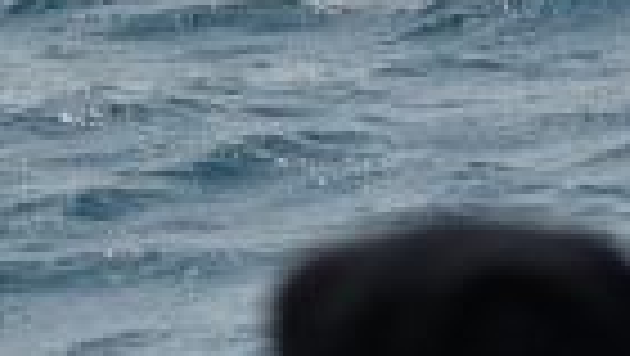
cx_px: 500
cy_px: -228
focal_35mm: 540
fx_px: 9028
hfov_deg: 4.0
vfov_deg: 2.3
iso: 640
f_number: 5
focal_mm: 90
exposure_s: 1/8000
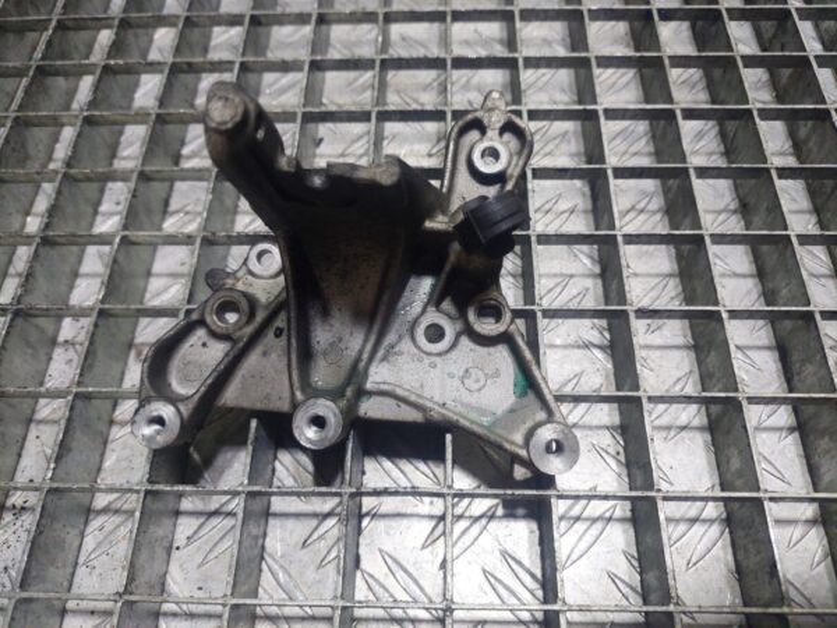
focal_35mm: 25
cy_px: 314
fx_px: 604
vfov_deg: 54.9
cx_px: 418
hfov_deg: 69.4
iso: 250
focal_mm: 5.23
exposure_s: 1/100
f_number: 1.8
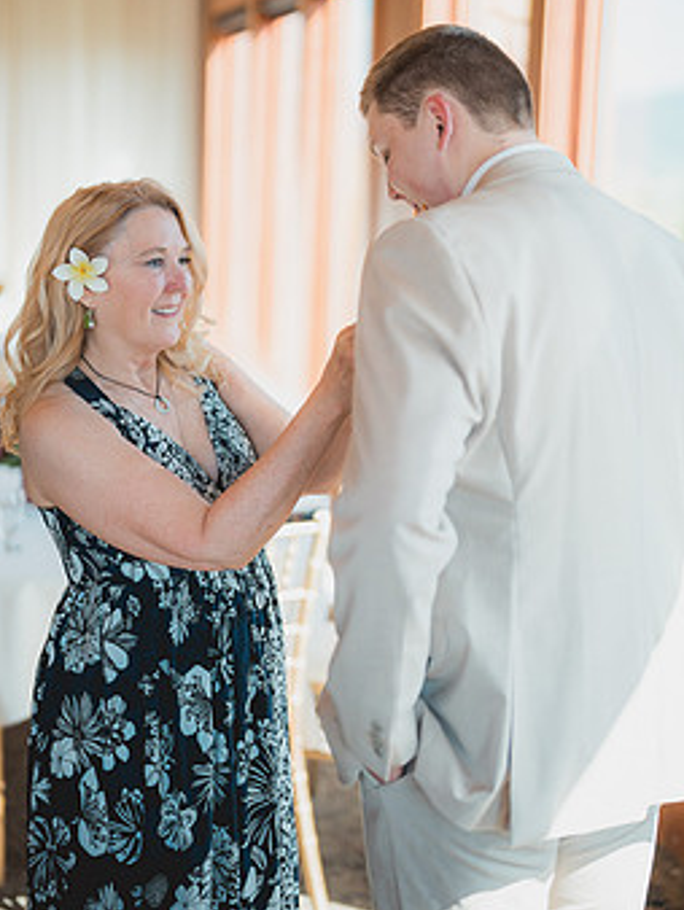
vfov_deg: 30.2
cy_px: 374
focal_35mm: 64
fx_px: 1684
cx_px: 294
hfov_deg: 22.9
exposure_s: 1/2500
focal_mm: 50
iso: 400
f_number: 1.3
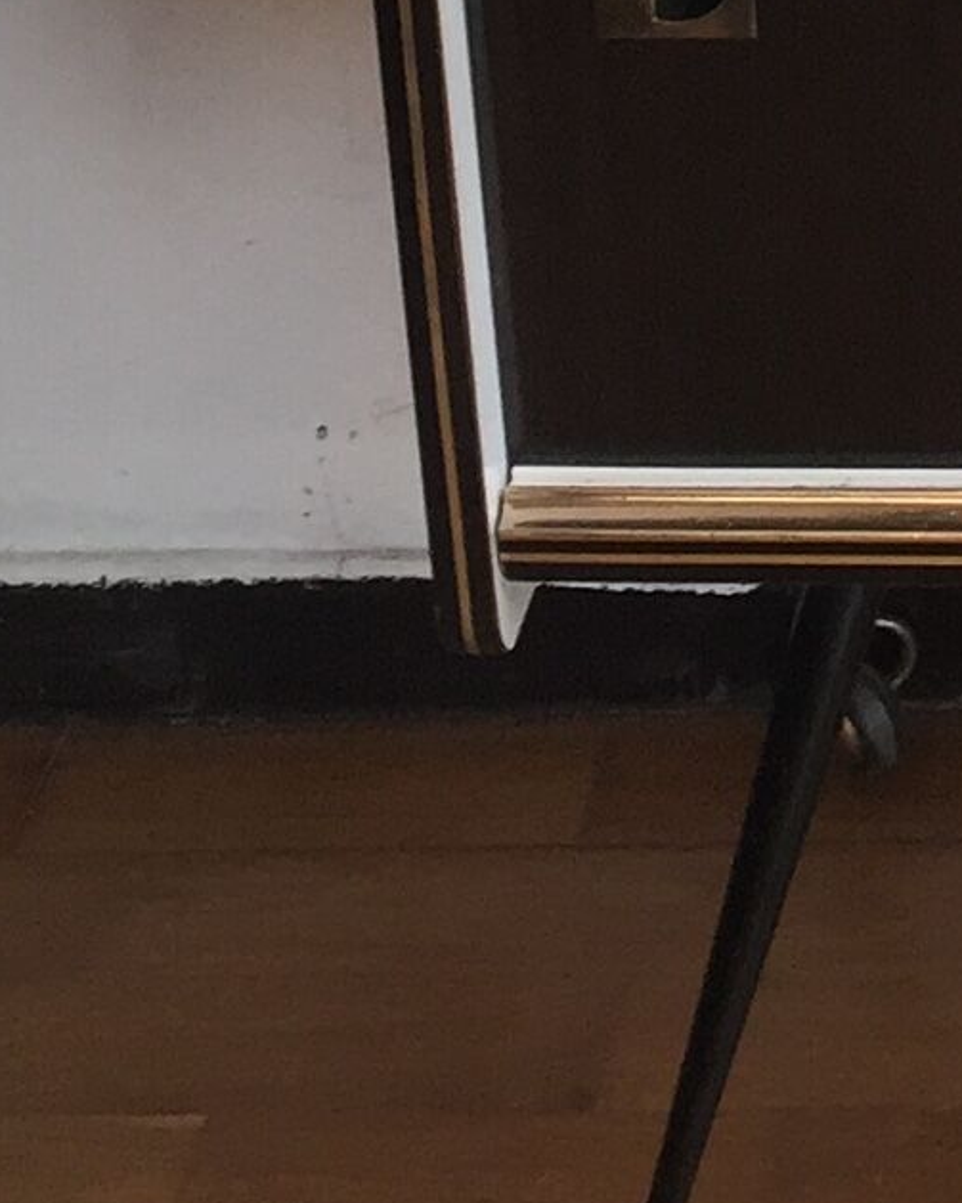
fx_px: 5233
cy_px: -1002
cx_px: 1800
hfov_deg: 9.9
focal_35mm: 147
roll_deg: +0.7
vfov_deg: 12.0
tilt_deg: -21.7
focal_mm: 4.15
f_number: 2.2
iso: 40
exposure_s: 1/100
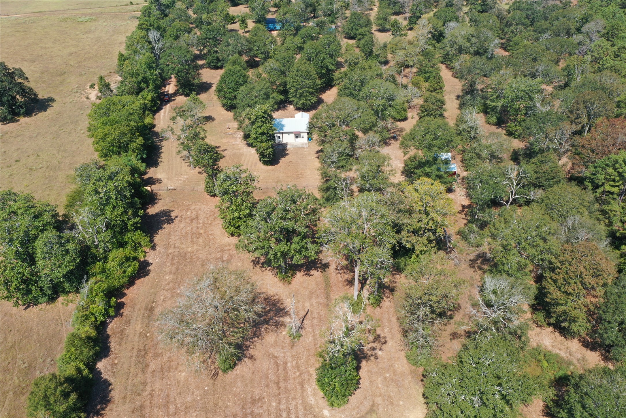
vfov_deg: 46.4
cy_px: 209
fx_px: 487
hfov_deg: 65.5
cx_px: 313
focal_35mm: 28
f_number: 9
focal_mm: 10.26
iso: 100
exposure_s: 1/100
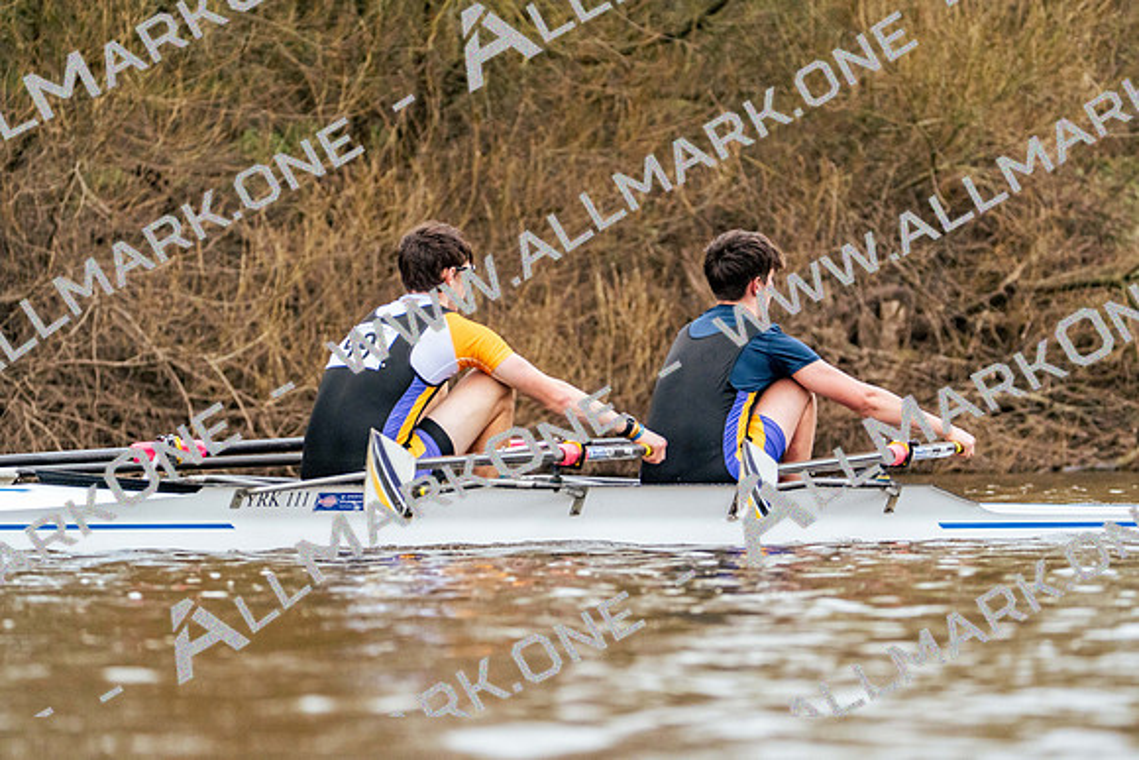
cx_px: 570
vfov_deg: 4.9
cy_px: 380
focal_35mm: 280
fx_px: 8861
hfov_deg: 7.4
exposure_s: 1/2000
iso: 5000
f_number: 6.3
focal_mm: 280
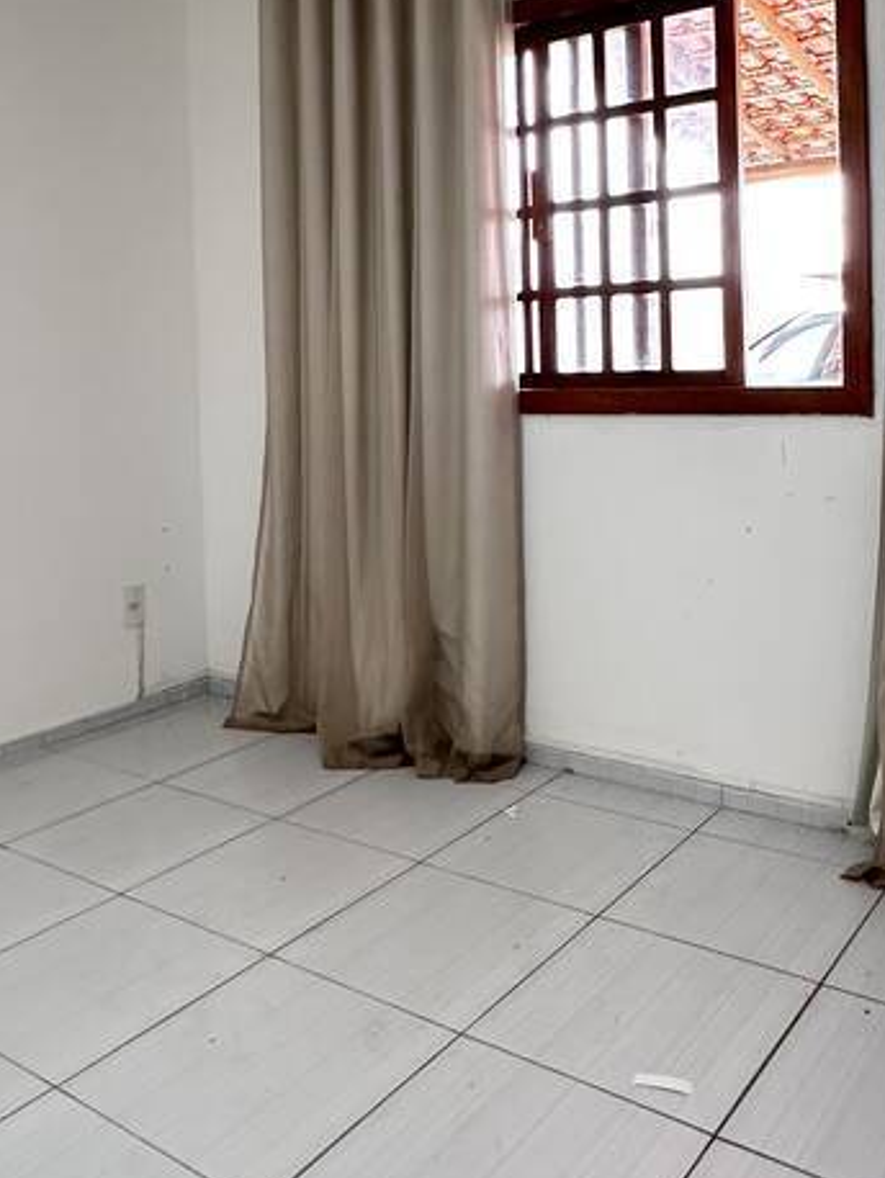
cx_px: 504
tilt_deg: -0.8
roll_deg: +0.9
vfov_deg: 54.1
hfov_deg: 42.9
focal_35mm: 33
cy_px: 383
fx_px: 1124
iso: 320
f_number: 2.2
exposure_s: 1/60
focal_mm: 2.22
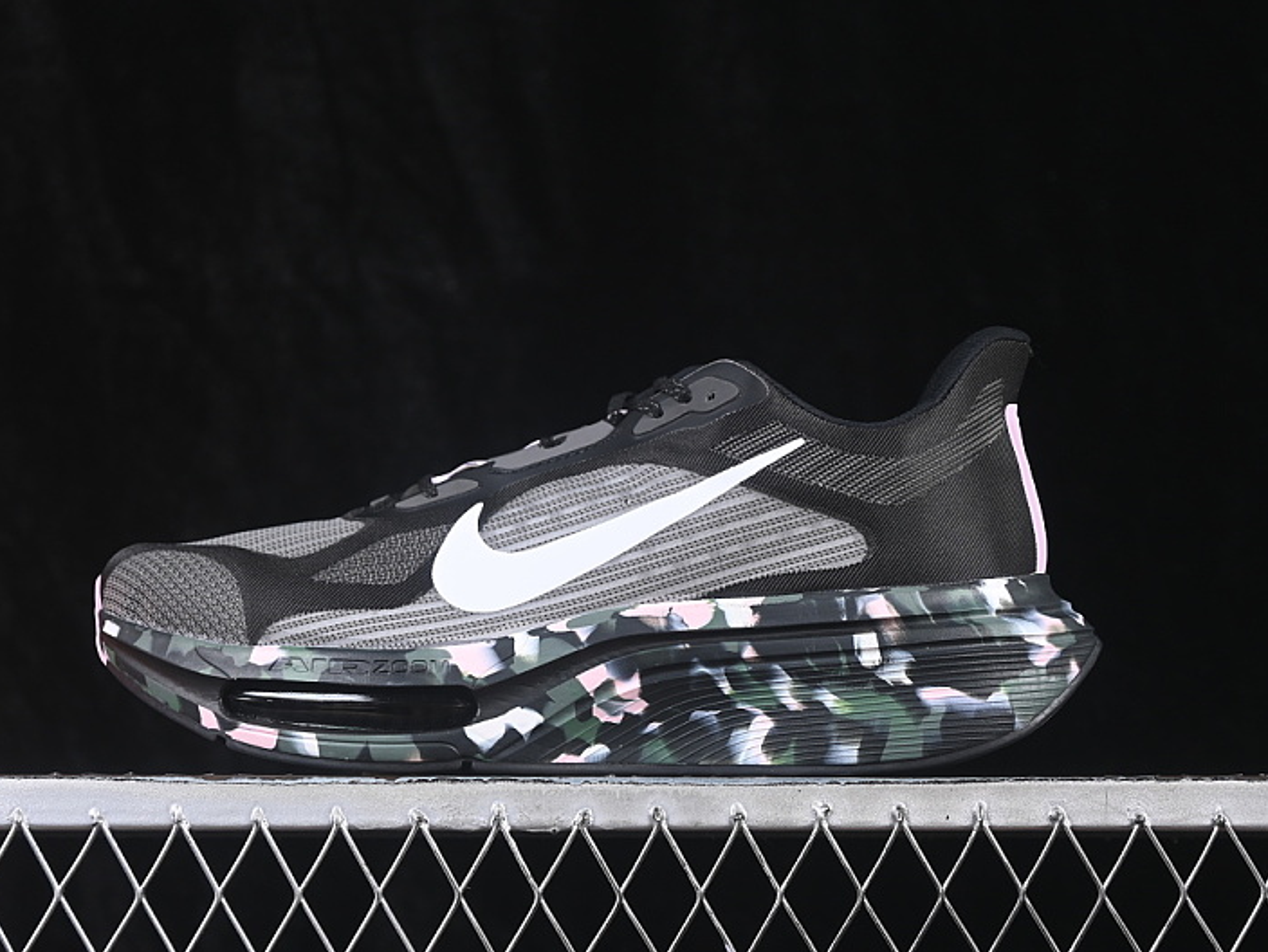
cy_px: 479
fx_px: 3005
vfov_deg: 18.0
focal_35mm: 82
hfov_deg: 23.8
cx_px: 581
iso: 160
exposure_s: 1/60
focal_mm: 50
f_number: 6.3
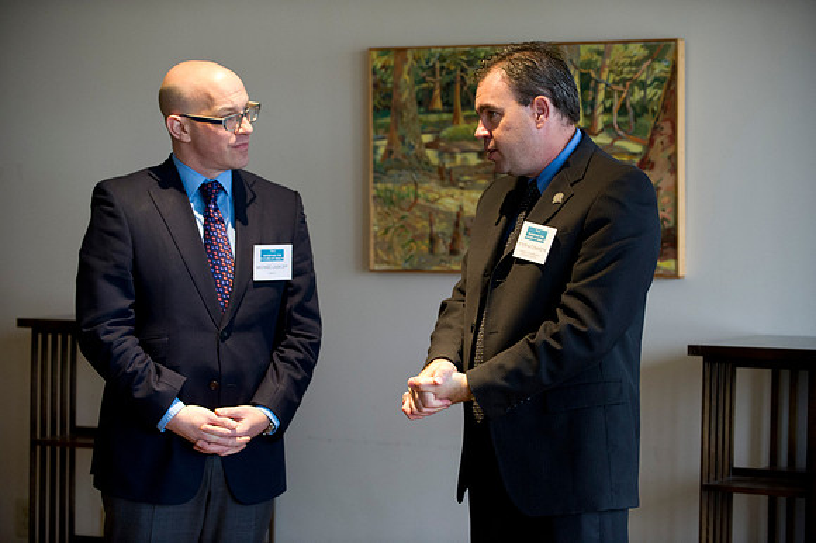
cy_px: 272
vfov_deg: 13.4
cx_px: 408
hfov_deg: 20.0
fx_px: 2311
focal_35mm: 102
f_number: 3.2
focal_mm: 102
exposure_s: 1/100
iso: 2500
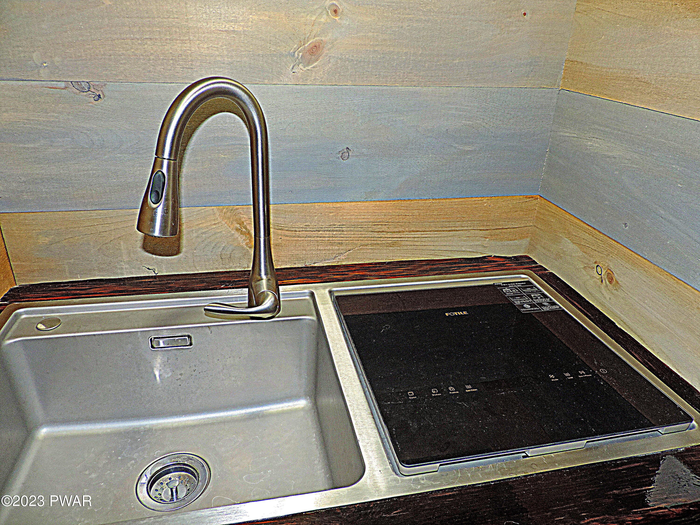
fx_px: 485
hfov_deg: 71.6
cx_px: 350
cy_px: 262
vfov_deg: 56.8
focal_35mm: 24
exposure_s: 1/30
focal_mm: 4.3
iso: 200
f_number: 3
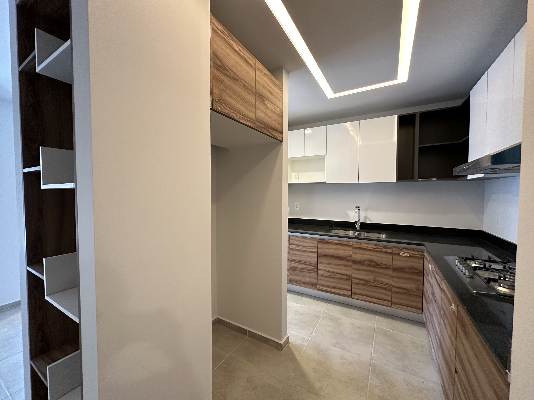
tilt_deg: -2.1
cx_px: 267
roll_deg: -0.2
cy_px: 200
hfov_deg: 102.1
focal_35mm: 14
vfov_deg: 85.7
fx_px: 216
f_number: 2.2
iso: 320
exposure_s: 1/120
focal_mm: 2.22
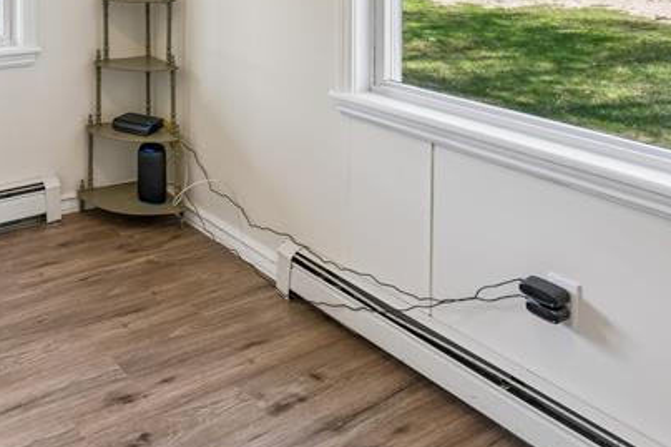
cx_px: 128
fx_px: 717
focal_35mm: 39
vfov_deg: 30.3
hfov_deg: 47.2
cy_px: -65
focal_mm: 15.2
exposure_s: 1/15
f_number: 13
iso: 400
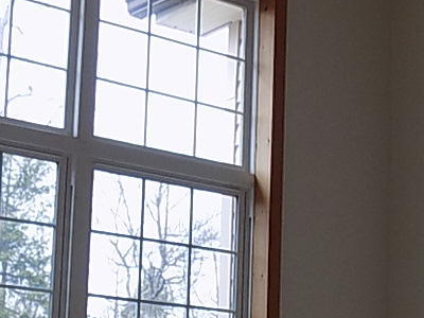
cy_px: 300
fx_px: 1127
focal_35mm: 92
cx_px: 280
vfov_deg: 15.8
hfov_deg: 21.2
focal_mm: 4
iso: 80
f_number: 3.1
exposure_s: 1/40
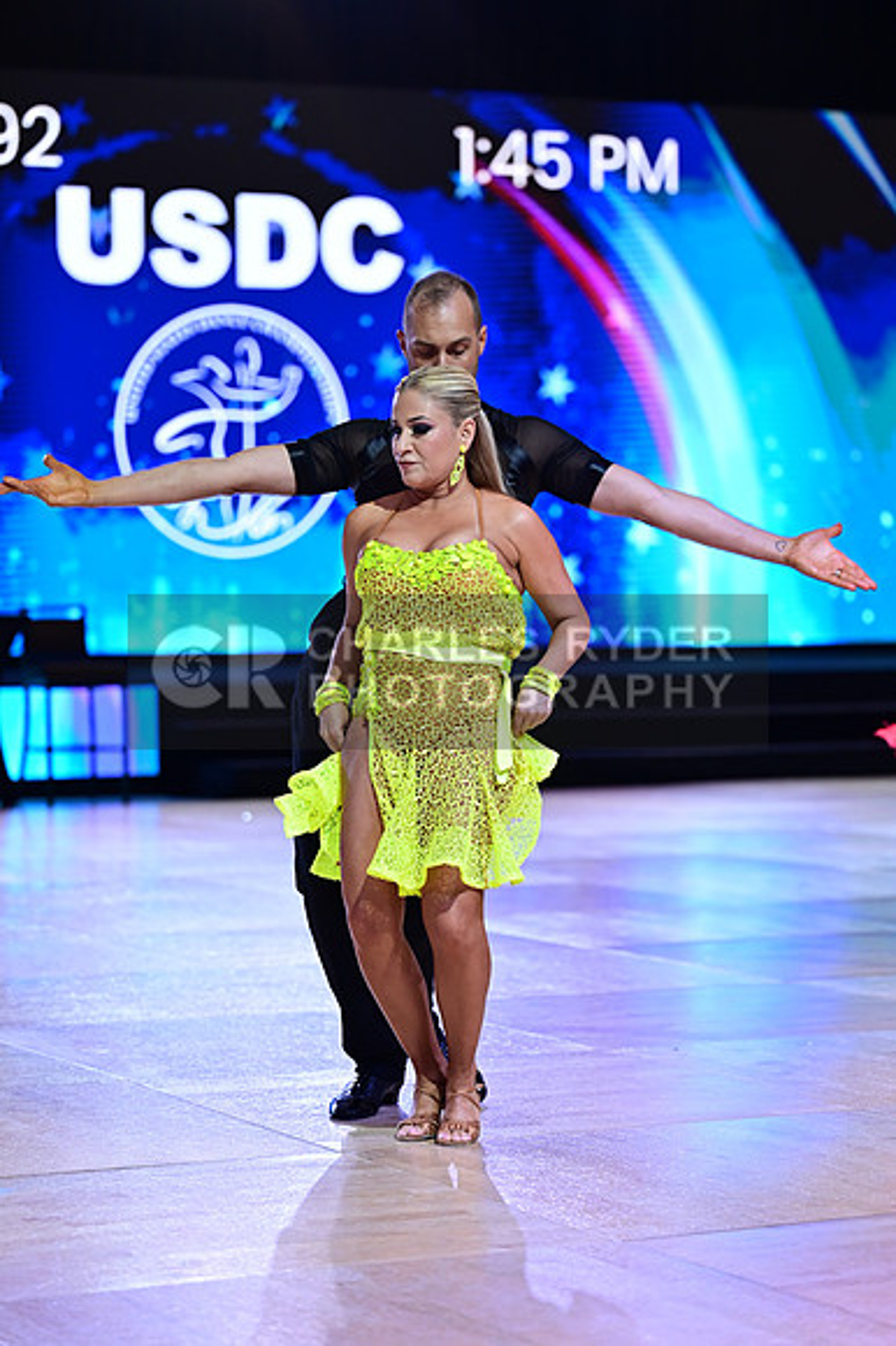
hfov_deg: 13.9
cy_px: 673
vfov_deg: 20.8
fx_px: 3663
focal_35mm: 98
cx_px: 448
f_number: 2.8
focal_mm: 98
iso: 1600
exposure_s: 1/640
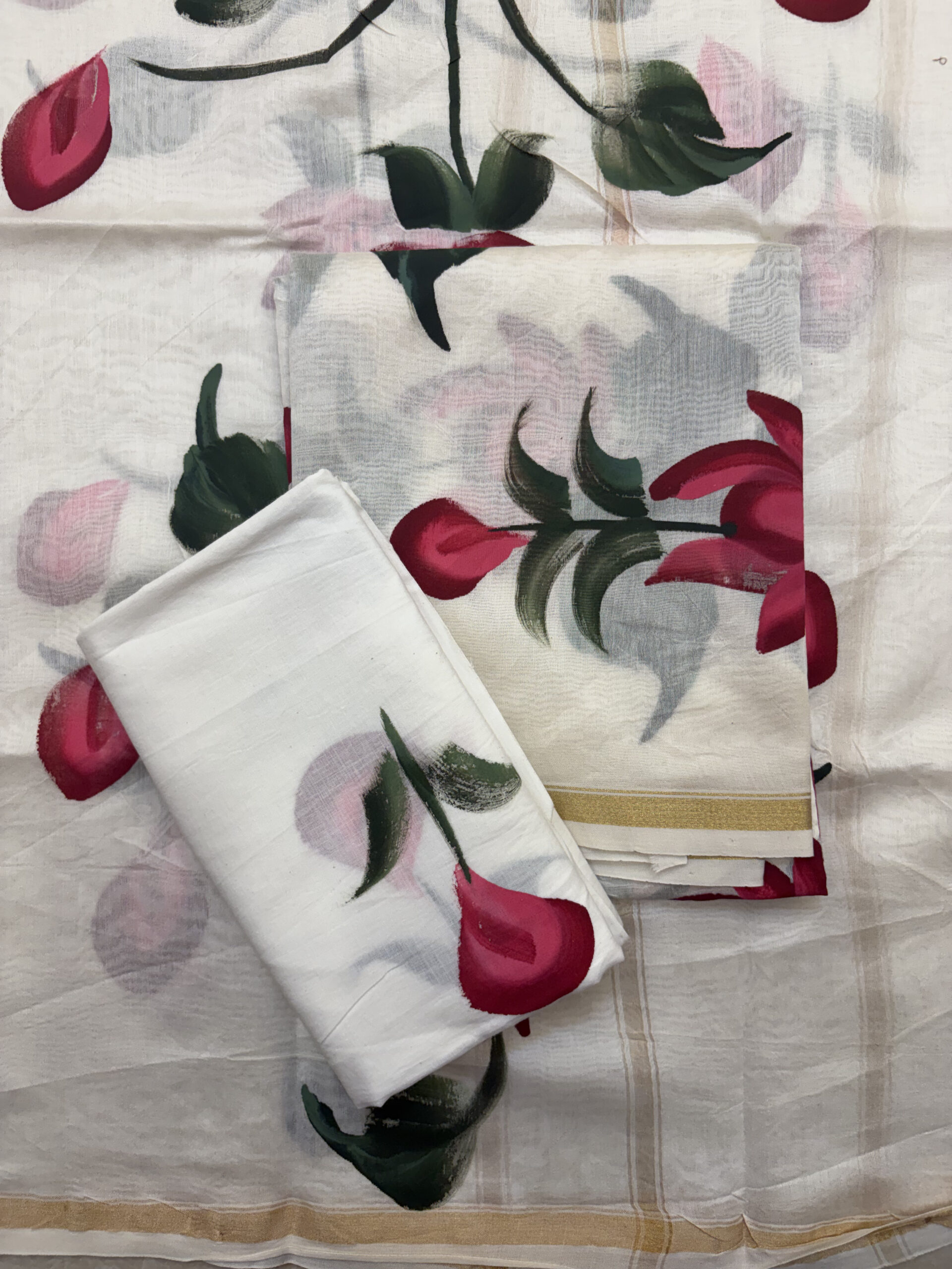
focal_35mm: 26
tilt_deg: -88.7
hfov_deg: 53.1
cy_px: 634
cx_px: 476
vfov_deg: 67.3
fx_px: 953
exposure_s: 1/100
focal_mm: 5.96
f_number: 1.6
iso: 80
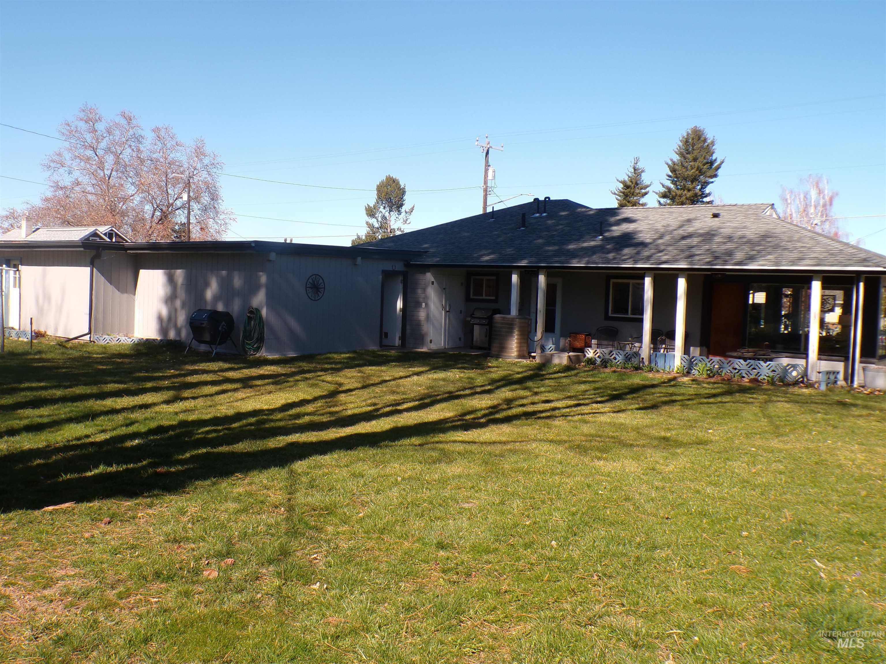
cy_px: 332
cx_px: 443
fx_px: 819
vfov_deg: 44.2
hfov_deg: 56.8
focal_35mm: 32
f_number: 4.8
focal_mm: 5.8
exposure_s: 1/350
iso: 100
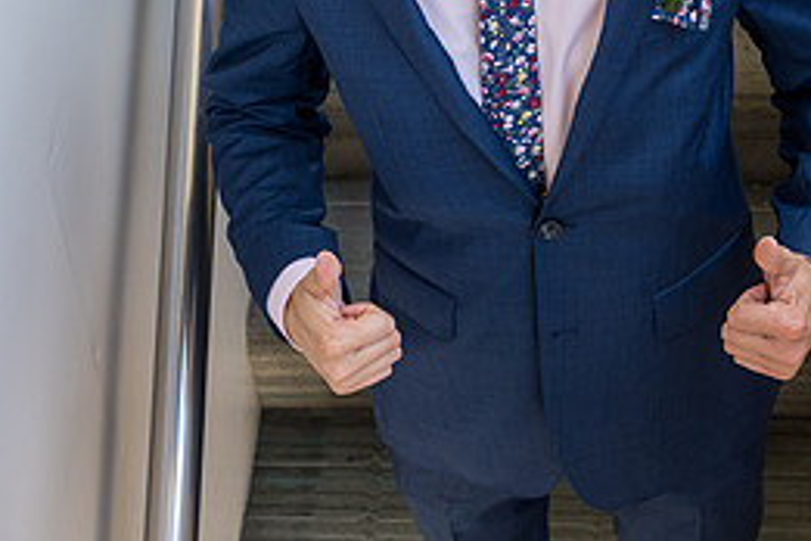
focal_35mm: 89
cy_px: -23
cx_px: 550
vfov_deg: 15.0
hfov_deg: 22.8
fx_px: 2005
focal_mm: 40
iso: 320
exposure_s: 1/80
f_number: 5
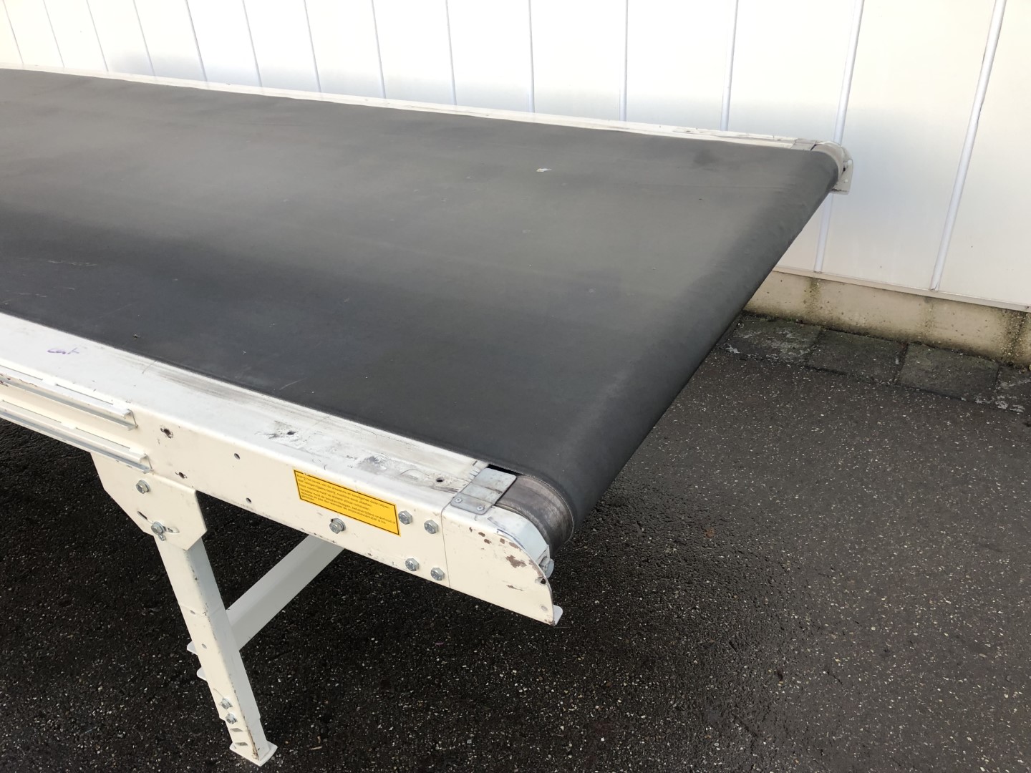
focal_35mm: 28
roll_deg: +2.7
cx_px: 516
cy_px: 386
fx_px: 834
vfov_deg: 49.7
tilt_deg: -32.4
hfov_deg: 63.4
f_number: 1.8
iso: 25
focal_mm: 4
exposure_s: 1/40
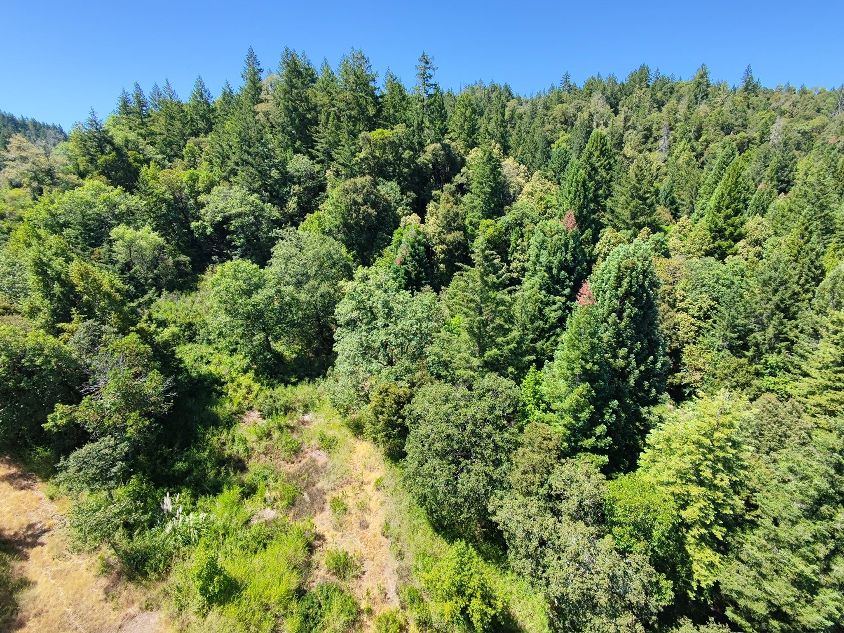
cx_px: 422
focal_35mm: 16
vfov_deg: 78.1
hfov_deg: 94.5
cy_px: 316
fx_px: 390
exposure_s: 1/795
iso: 102
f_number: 2.55
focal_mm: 16
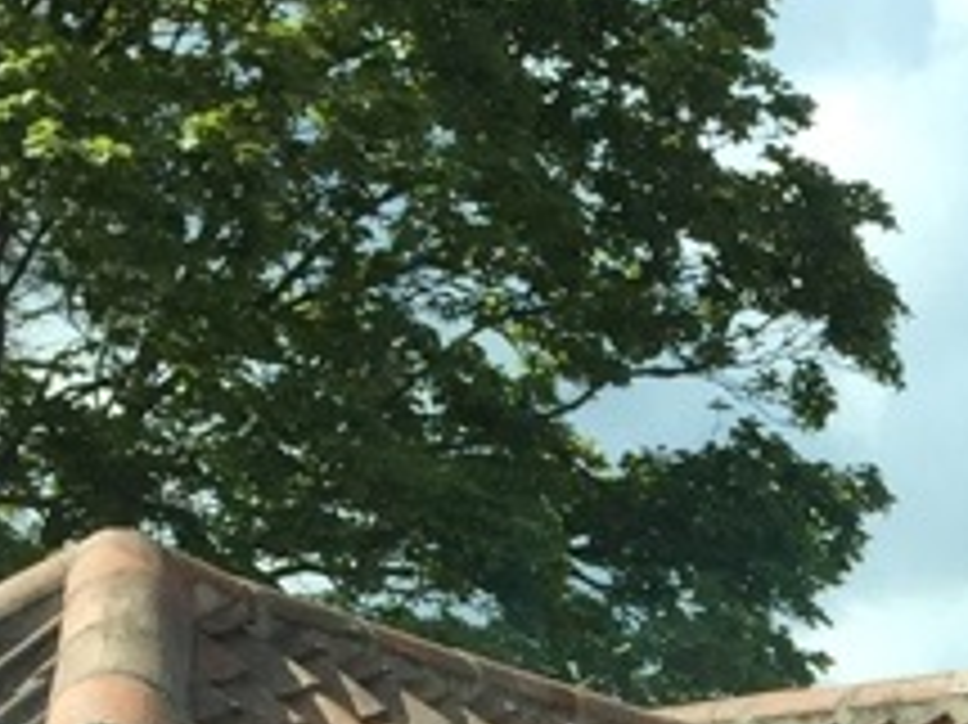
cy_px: 1542
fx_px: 4528
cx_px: 1828
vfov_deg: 8.6
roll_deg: -0.2
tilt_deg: +3.3
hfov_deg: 11.2
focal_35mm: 162
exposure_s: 1/1130
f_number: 2.2
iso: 32
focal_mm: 4.15
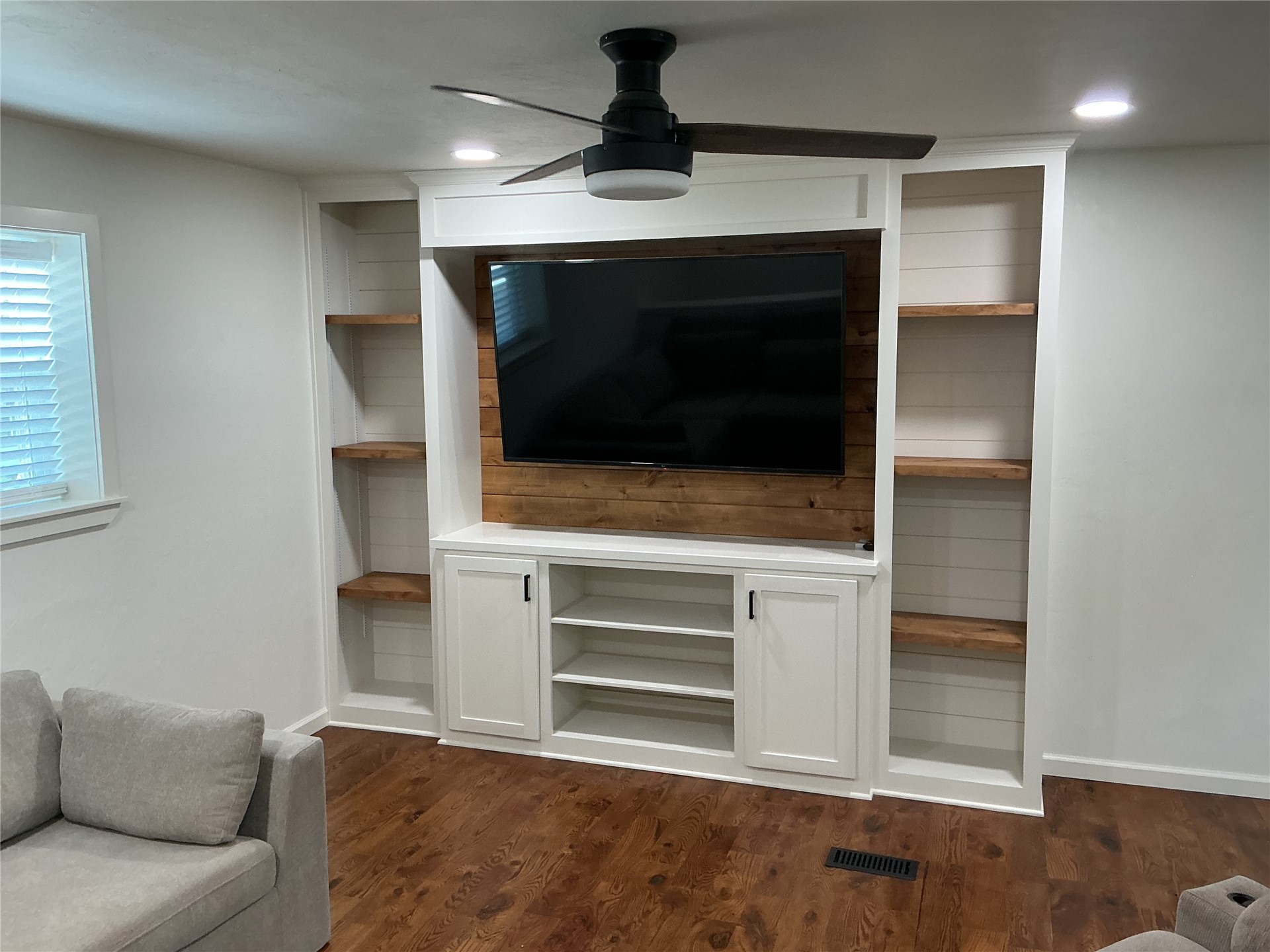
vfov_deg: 48.2
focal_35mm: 29
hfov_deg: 61.7
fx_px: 1064
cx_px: 635
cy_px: 476
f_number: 1.8
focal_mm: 3
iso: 100
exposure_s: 1/60
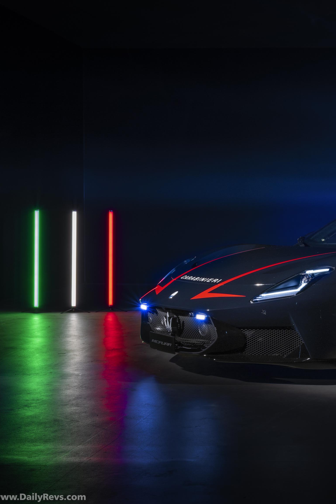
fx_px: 854
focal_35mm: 61
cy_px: 250
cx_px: 373
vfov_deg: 32.9
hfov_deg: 21.1
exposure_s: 1.3
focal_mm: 40
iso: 64
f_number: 16
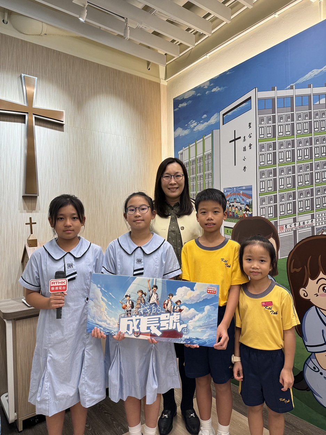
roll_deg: +0.7
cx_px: 163
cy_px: 218
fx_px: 301
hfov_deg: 56.8
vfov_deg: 71.6
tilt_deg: +1.3
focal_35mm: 24
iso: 160
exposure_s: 1/121
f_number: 1.78
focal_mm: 6.86
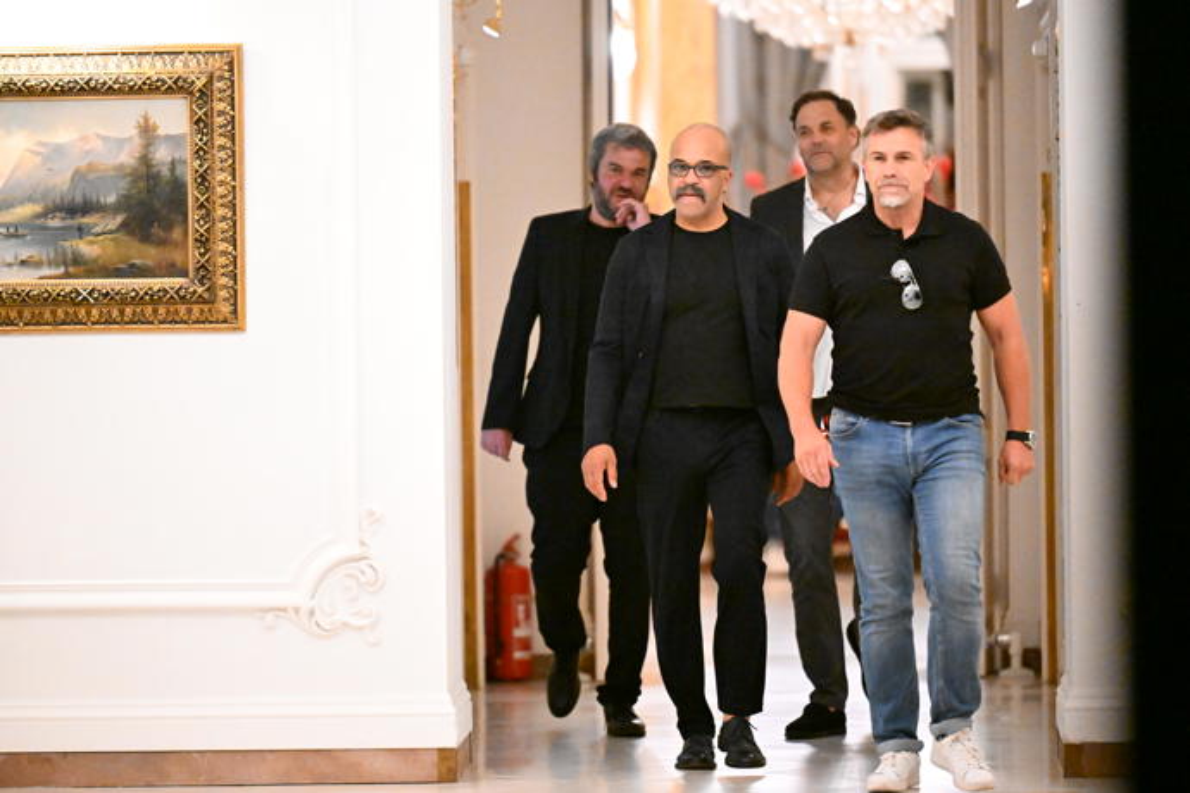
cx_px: 595
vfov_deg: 6.9
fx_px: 6611
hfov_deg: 10.3
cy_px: 396
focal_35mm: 200
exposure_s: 1/1250
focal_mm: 200
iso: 25600
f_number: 2.8
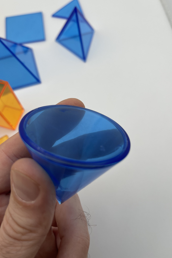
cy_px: 124
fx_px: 193
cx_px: 81
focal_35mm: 27
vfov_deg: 67.4
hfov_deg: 47.9
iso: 40
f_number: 1.6
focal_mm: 5.1
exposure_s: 1/121
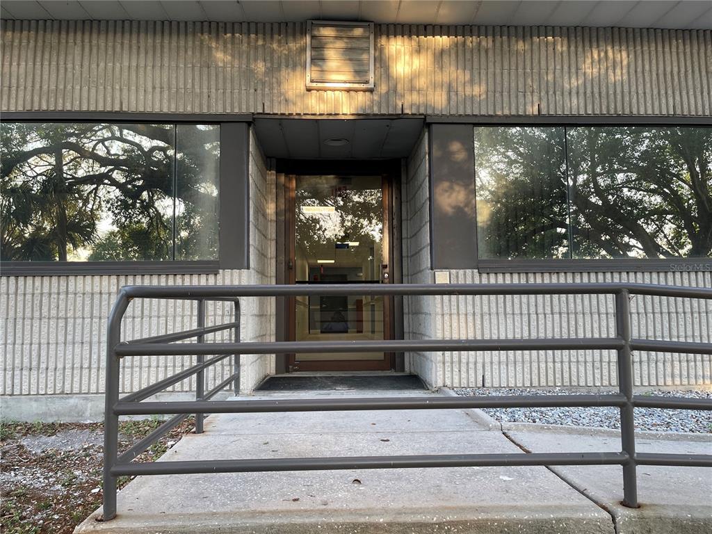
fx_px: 514
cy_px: 267
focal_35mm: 25
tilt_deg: +5.0
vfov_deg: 54.9
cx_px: 356
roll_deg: +0.9
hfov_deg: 69.4
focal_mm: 5.1
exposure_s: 1/121
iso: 64
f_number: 1.6
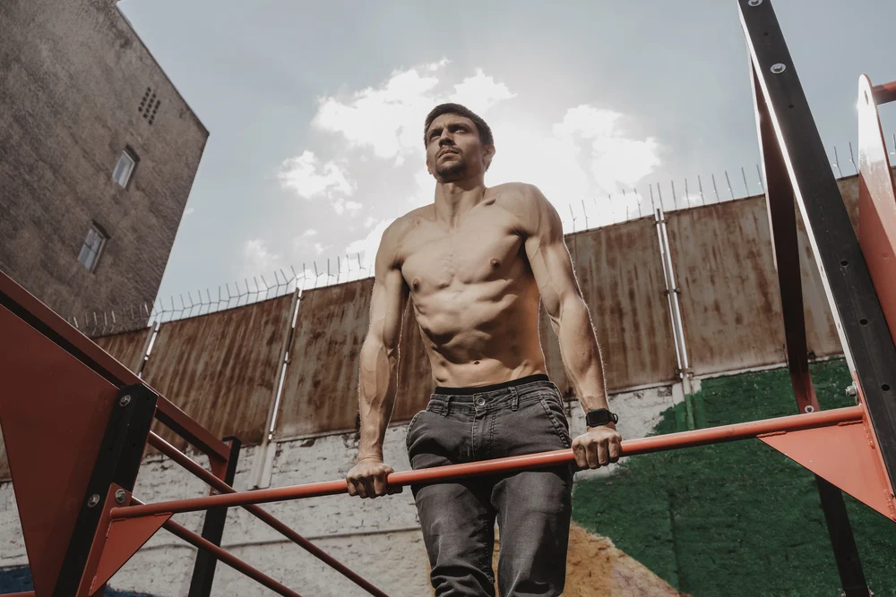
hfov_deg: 58.7
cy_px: 298
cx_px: 448
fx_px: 797
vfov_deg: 41.1
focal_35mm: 32
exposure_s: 1/250
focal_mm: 32
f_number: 5.6
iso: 50
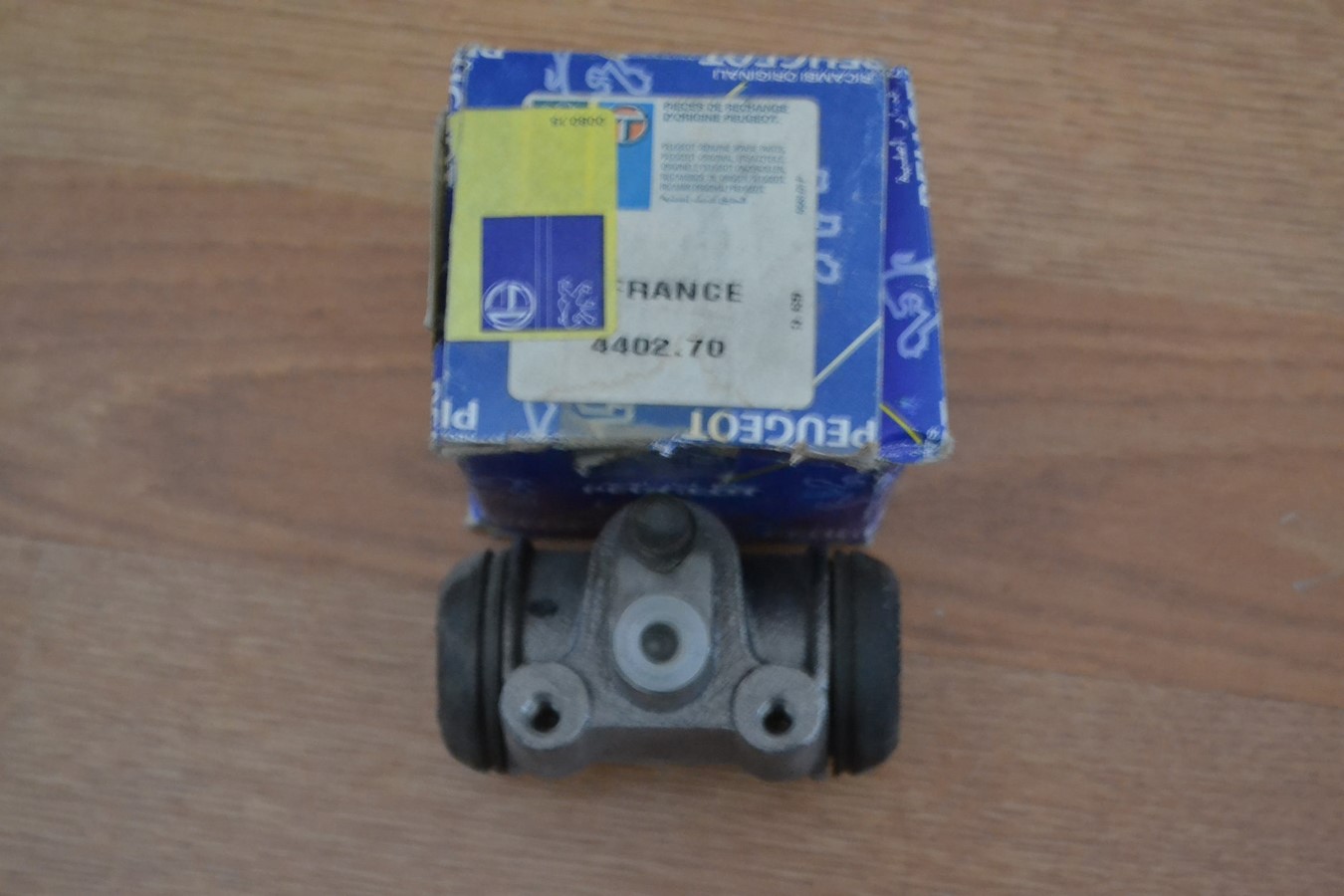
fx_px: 3080
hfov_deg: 24.6
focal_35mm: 82
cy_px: 448
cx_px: 672
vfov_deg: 16.6
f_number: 5.6
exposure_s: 1/8
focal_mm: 55
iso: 3200
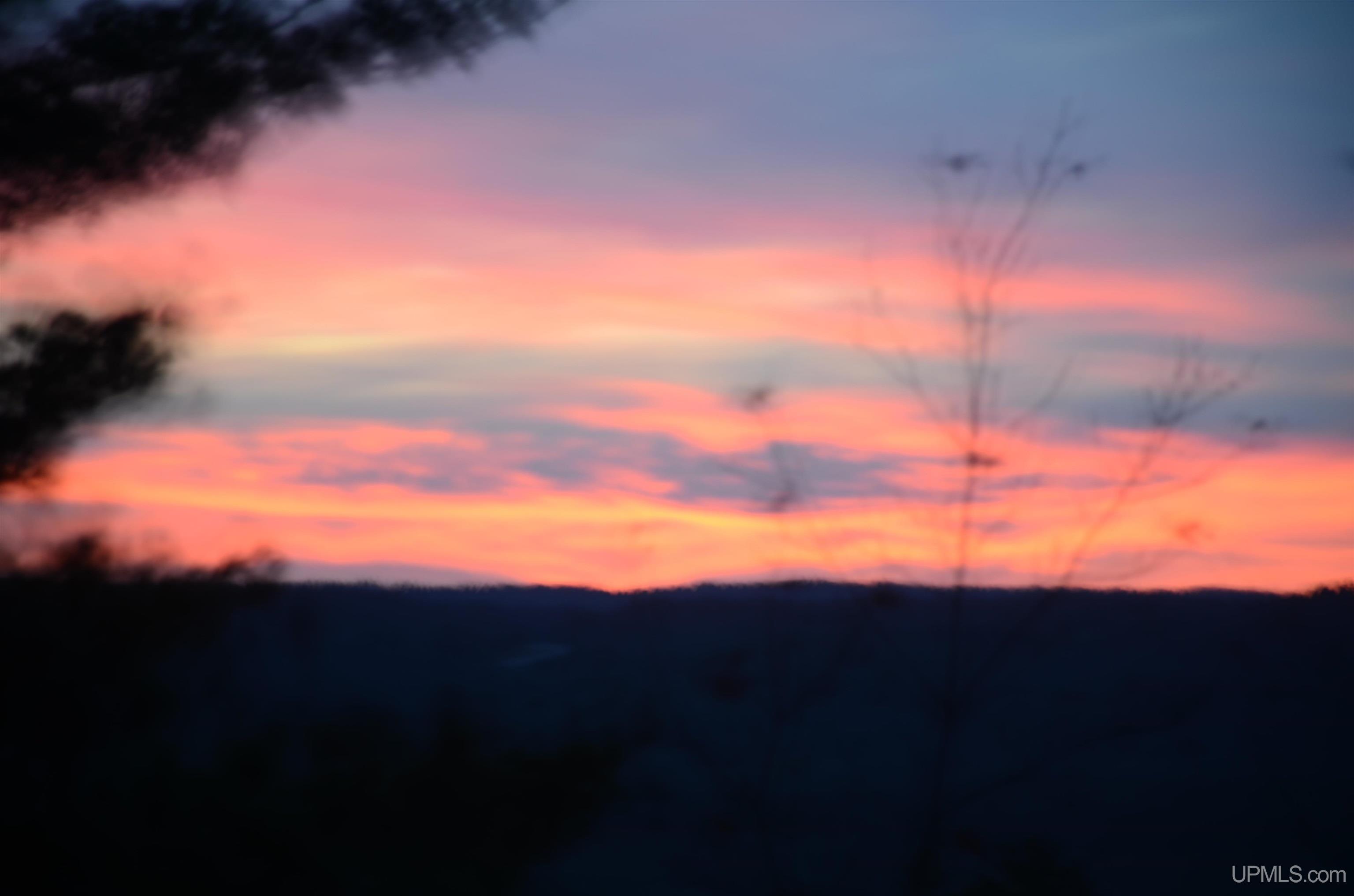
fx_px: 7881
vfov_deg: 6.5
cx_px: 677
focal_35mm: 210
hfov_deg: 9.8
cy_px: 448
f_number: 5.6
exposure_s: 1
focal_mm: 140
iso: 100
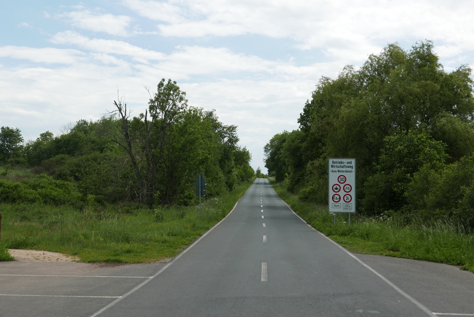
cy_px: 158
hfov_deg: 40.3
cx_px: 237
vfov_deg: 27.6
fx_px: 646
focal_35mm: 49
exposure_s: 1/800
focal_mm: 22
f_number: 5.6
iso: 200
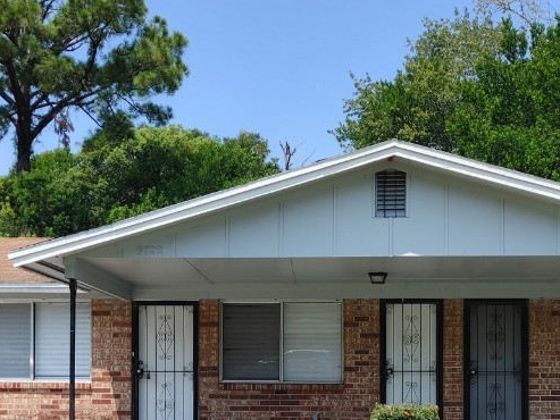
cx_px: 261
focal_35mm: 54
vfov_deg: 26.5
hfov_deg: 35.5
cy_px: 335
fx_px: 874
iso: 50
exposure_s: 1/1639
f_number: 1.8
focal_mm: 5.58
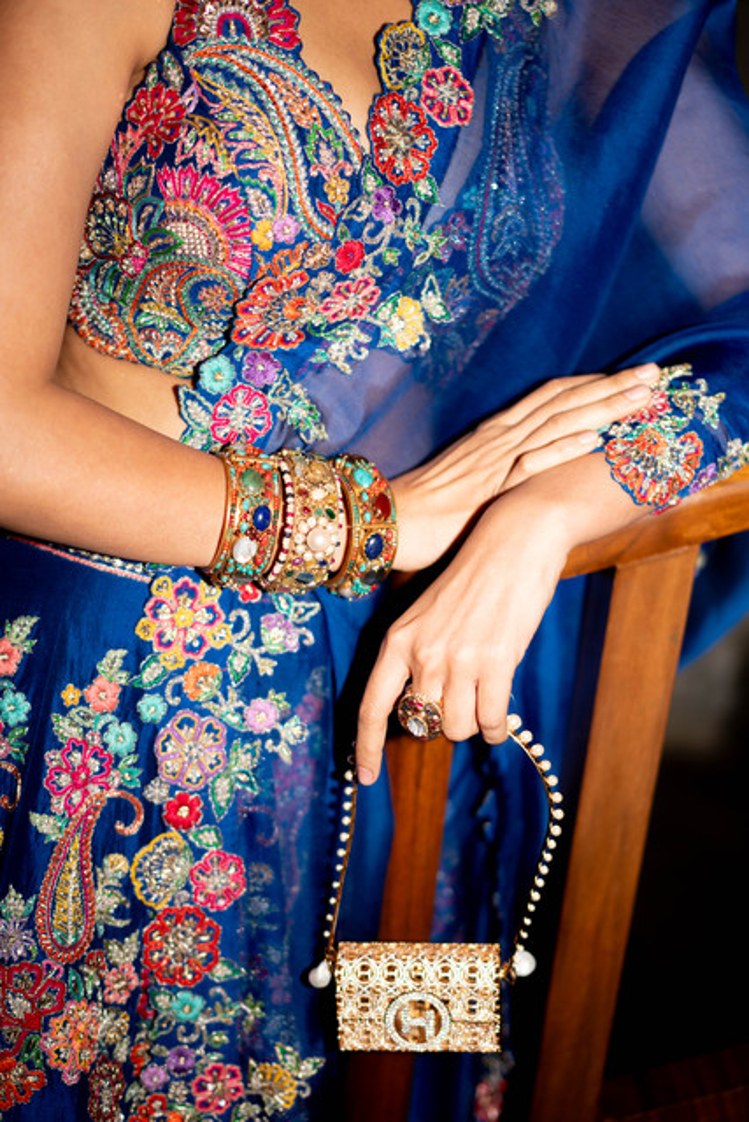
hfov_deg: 24.6
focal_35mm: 55
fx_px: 1715
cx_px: 374
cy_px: 561
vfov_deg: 36.2
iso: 100
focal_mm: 55
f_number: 1.8
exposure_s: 1/400
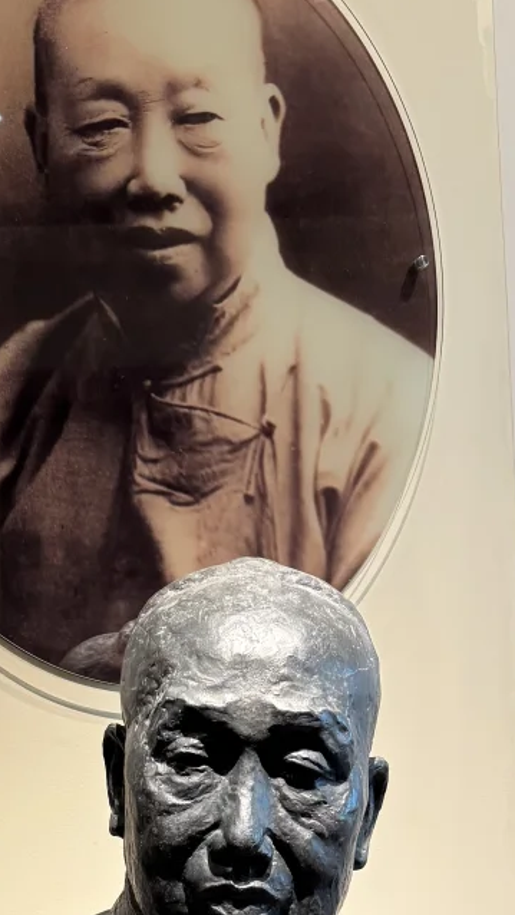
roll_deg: +2.0
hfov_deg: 19.7
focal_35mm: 59
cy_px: 686
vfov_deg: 34.7
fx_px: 1432
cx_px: -24
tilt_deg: +2.6
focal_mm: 6.76
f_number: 1.78
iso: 250
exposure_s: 1/50
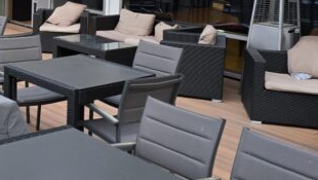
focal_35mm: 62
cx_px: 38
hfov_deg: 32.3
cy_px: 1
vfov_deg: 18.9
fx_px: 523
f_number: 1.7
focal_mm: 6.3
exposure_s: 1/100
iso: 500
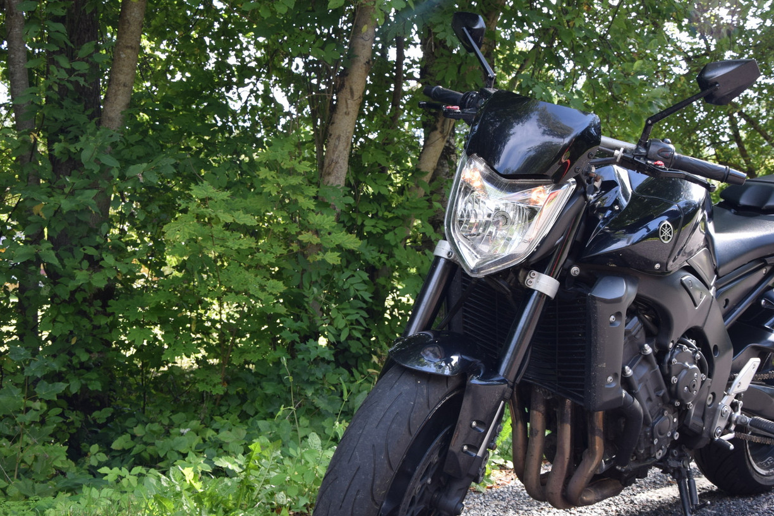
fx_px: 1011
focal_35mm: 47
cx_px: 415
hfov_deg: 41.9
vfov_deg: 28.6
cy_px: 315
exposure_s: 1/125
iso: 400
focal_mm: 24
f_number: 5.6
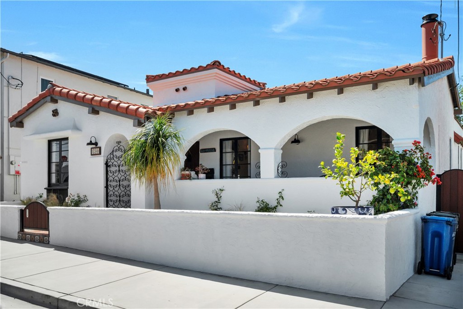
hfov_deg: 62.8
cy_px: 154
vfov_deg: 44.3
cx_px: 232
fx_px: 379
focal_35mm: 30
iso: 1600
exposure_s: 1/400
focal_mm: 29.5
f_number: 13
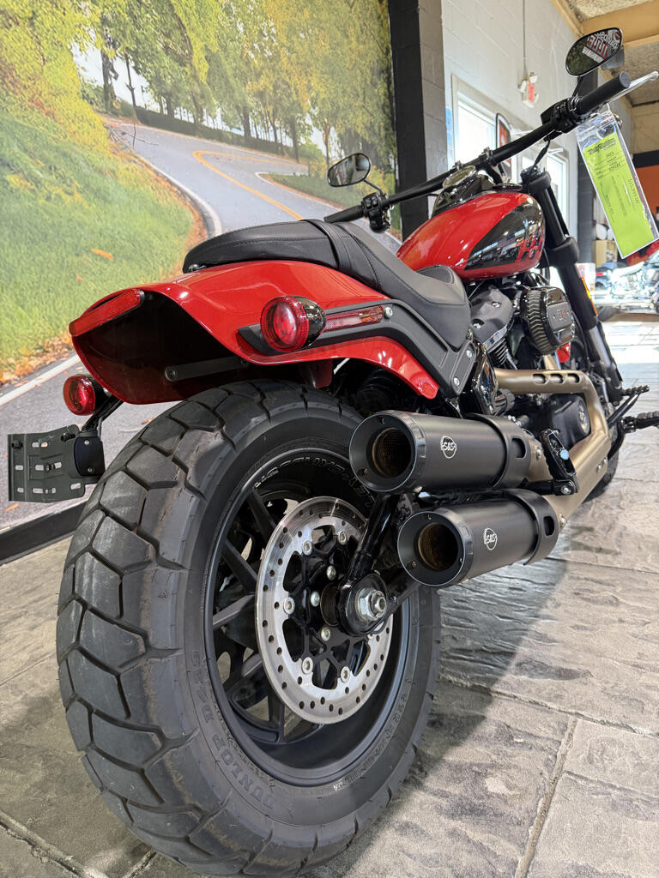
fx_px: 609
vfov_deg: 71.6
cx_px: 330
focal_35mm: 24
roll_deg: +5.6
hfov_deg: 56.8
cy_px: 439
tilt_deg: -12.3
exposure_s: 1/60
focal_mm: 6.76
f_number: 1.78
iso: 250
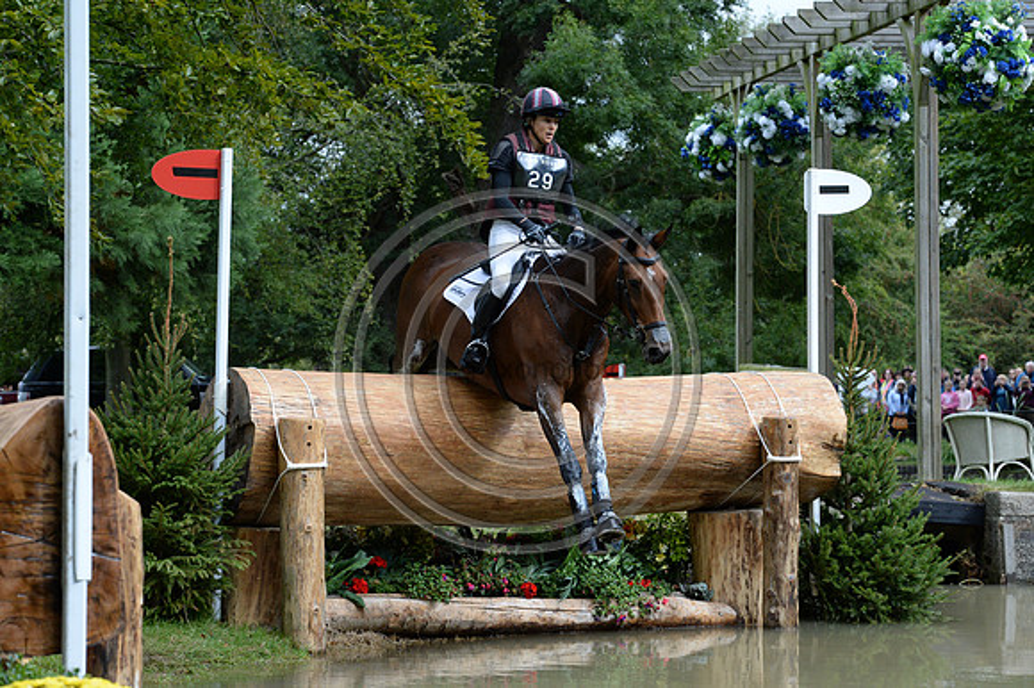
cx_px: 517
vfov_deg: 11.2
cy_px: 344
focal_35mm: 122
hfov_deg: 16.8
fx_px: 3502
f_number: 9
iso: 2000
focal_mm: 122
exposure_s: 1/1000
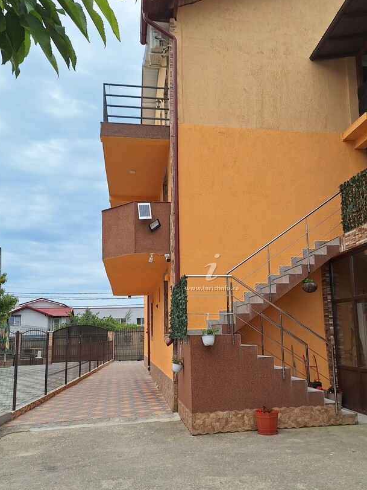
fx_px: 410
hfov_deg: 48.1
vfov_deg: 61.6
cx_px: 204
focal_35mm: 29
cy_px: 263
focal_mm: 5.54
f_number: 1.8
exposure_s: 1/1143
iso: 40
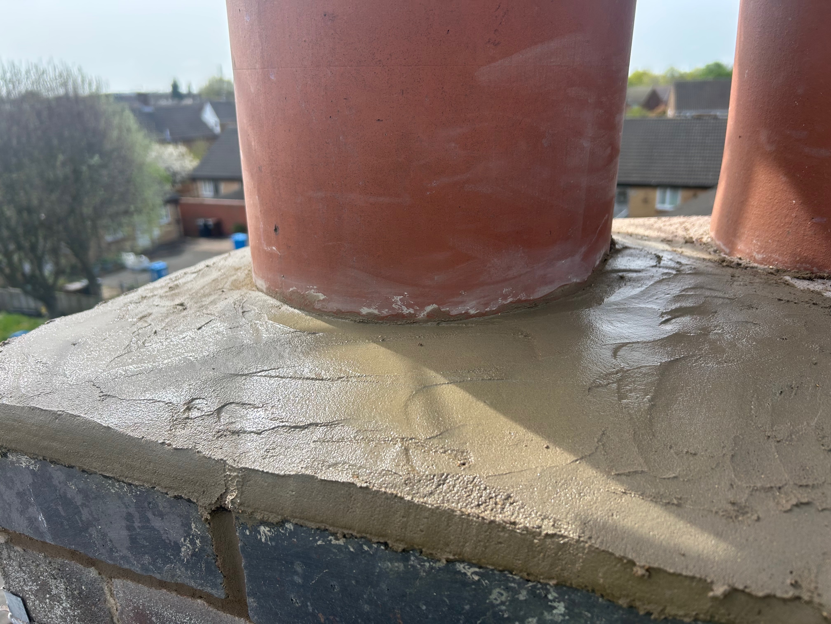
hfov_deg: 67.3
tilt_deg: -19.6
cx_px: 416
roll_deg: +2.0
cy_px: 312
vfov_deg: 53.1
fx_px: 624
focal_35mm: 26
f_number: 1.5
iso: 50
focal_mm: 5.7
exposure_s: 1/1934
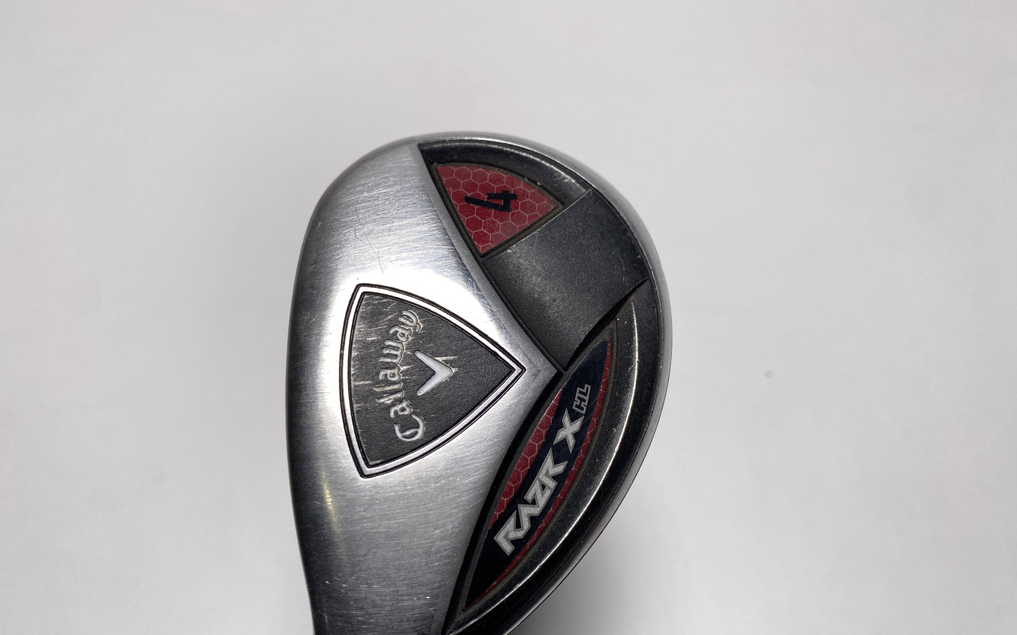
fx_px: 776
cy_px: 370
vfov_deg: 44.4
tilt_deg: -64.5
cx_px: 503
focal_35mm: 28
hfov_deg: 66.5
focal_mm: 4.25
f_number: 1.8
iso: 32
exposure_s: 1/658
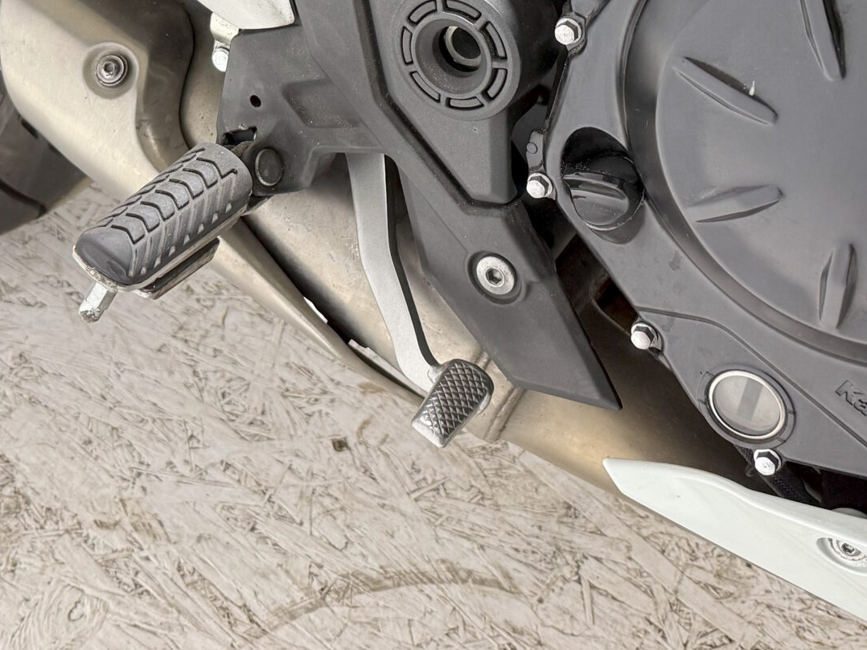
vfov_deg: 24.0
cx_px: 371
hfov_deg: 33.7
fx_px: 1427
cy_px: -63
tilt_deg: -36.6
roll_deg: -1.6
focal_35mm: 57
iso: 250
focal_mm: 6.76
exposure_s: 1/50
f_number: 1.78
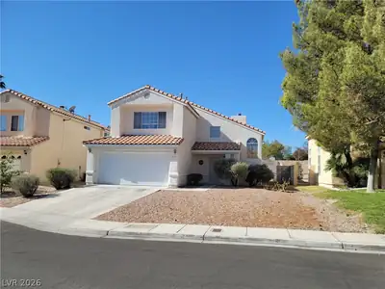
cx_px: 192
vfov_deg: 54.9
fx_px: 278
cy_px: 144
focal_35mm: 25
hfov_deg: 69.4
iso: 20
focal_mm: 7
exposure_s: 1/854
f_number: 1.8
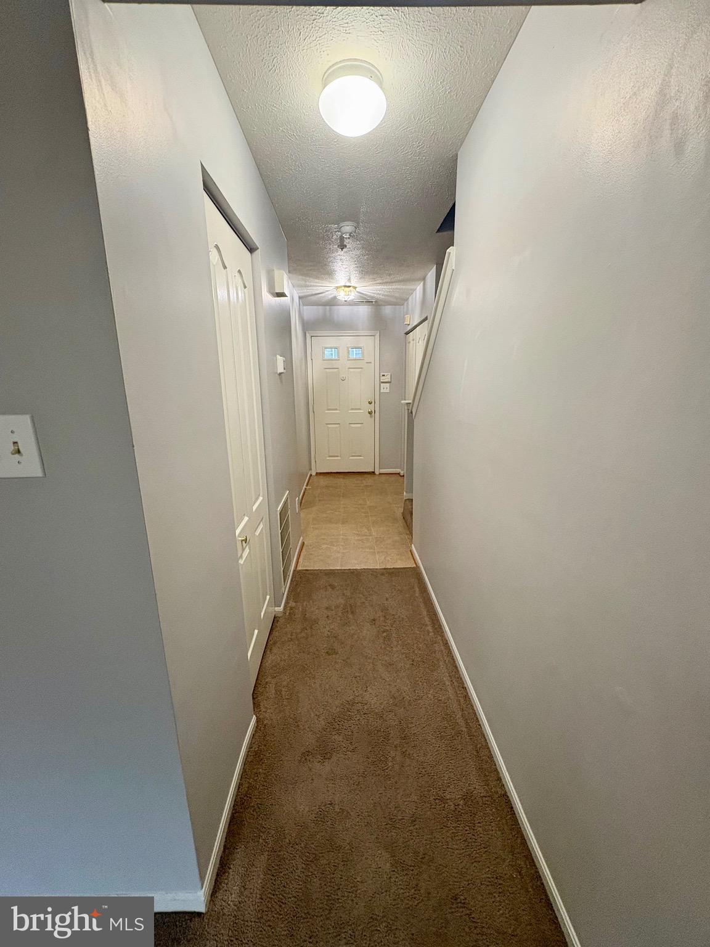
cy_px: 474
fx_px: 383
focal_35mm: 14
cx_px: 355
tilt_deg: -12.8
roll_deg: +0.5
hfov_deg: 85.7
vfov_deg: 102.1
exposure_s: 1/60
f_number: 2.2
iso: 400
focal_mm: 2.22
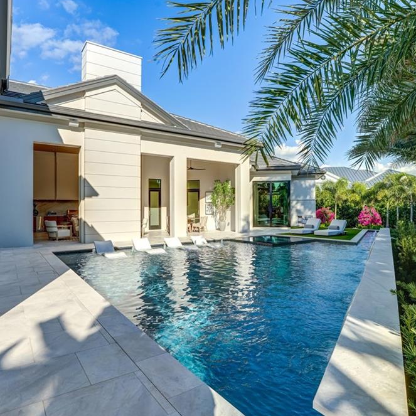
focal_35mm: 21
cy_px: 209
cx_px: 231
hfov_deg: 71.9
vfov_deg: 72.1
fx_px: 286
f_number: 9
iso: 400
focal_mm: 16
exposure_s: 1/1000
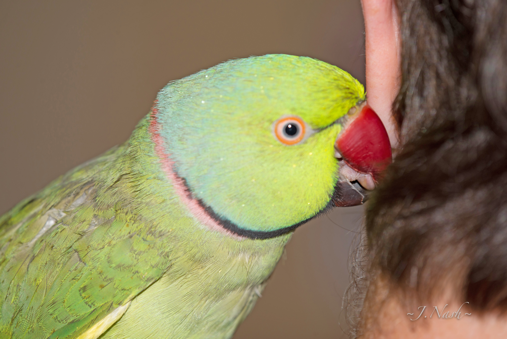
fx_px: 2536
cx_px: 254
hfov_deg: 11.4
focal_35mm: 180
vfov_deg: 7.6
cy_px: 170
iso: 320
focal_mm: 180
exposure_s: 1/250
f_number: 7.1
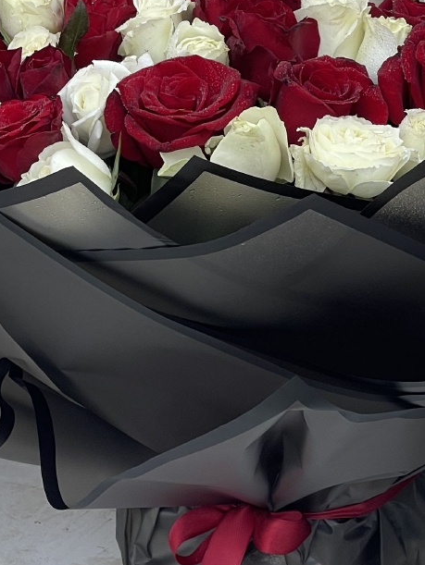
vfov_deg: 12.5
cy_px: 89
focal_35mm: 157
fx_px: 2567
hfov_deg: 9.4
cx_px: 311
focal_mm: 7.5
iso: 20
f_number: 2.2
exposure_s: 1/317
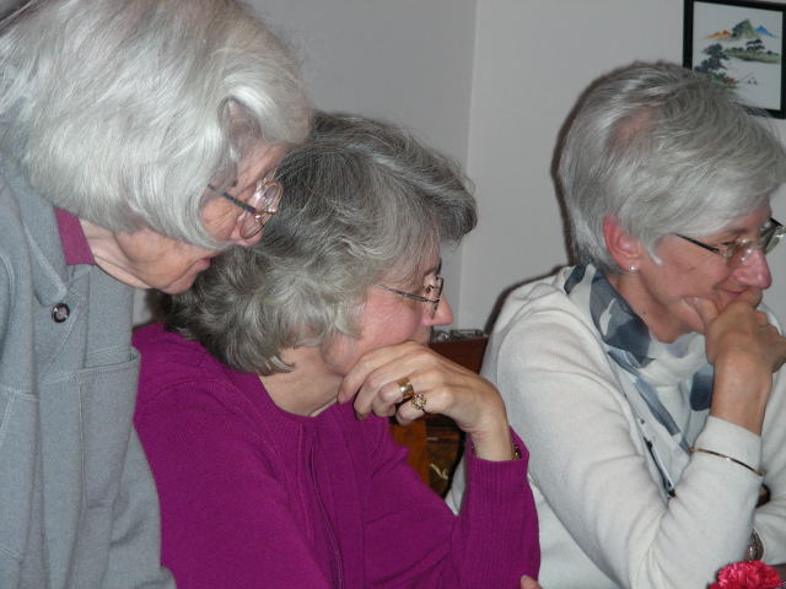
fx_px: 3361
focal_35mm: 148
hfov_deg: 13.3
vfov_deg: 10.0
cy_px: 294
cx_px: 393
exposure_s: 1/120
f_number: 3.5
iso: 181
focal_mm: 24.7
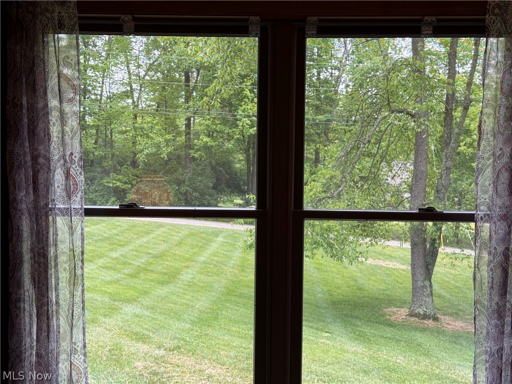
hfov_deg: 39.7
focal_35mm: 48
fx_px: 710
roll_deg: -0.6
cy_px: 192
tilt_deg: -2.9
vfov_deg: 30.3
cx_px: 256
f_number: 1.78
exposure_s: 1/134
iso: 50
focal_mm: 6.76
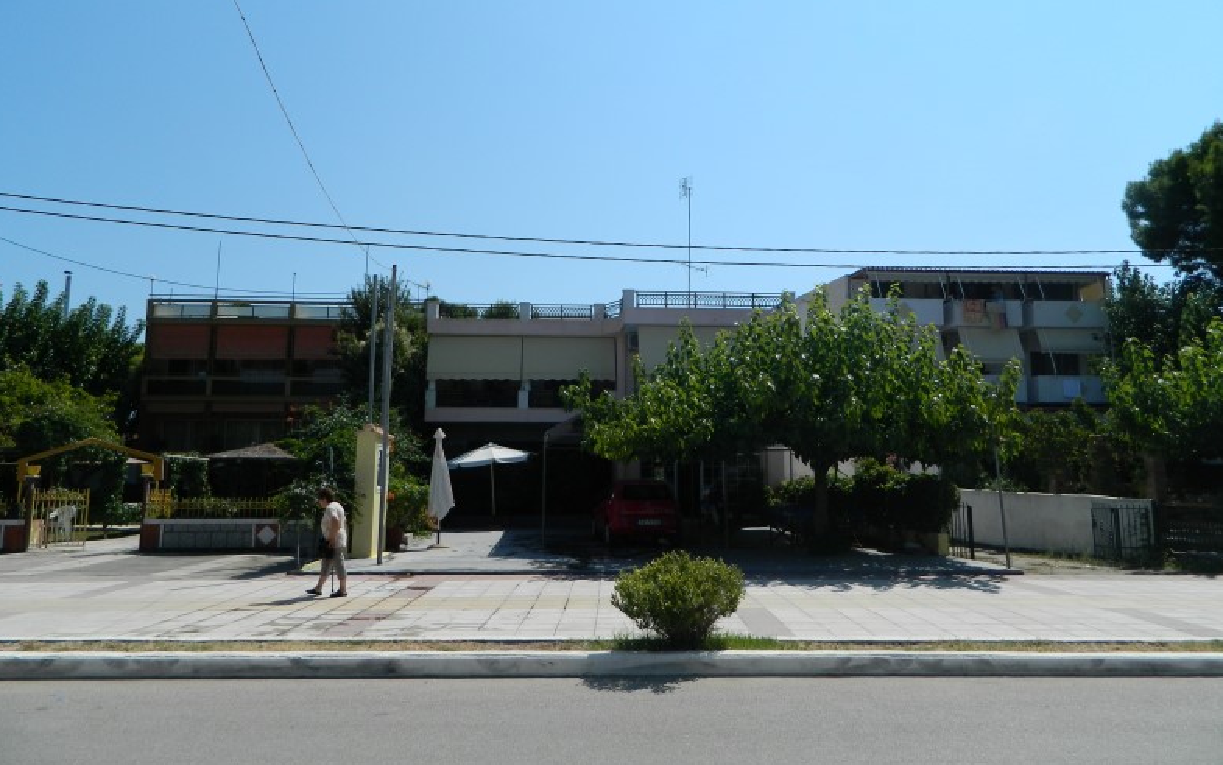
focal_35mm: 27
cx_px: 614
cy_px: 354
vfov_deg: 46.0
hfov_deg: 68.4
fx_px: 900
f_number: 8.7
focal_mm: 4.5
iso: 80
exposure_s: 1/250
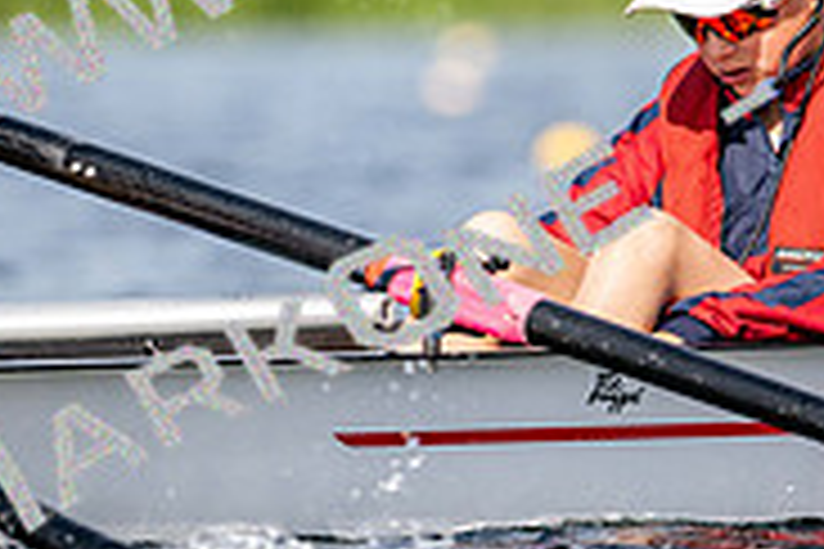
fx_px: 28975
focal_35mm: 1266
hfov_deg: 1.6
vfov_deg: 1.1
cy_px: 128
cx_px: 518
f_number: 4.5
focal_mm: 400
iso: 180
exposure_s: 1/2500
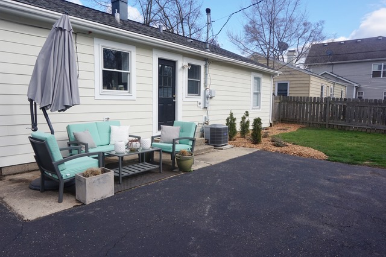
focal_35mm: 24
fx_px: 257
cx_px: 193
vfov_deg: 53.1
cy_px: 128
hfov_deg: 73.8
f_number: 13
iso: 100
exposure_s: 1/80
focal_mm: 16
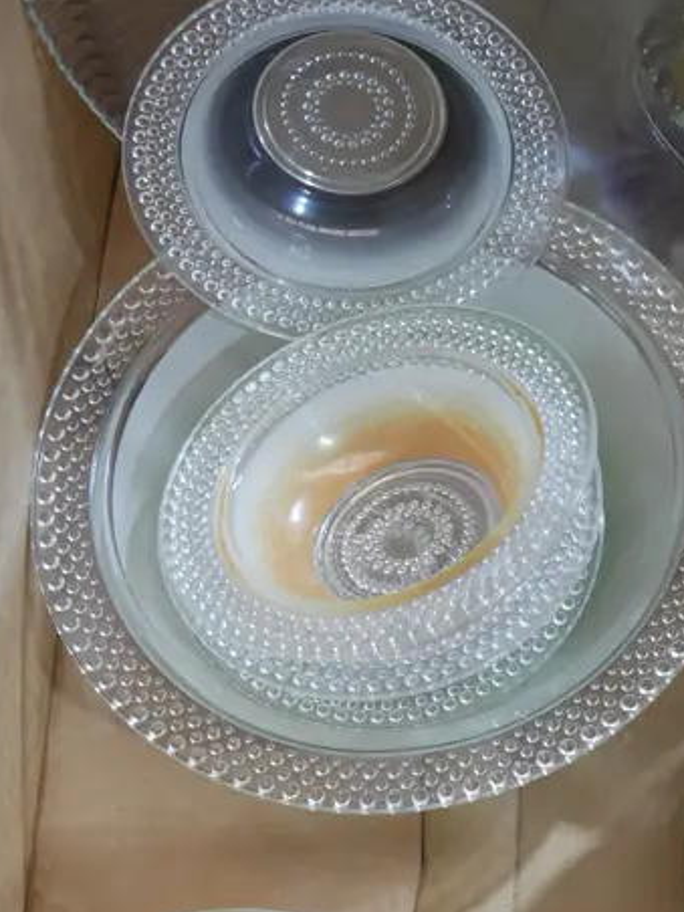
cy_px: 450
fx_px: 2029
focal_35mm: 77
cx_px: 628
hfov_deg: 18.8
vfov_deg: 25.3
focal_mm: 17
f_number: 4
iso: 800
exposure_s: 1/60
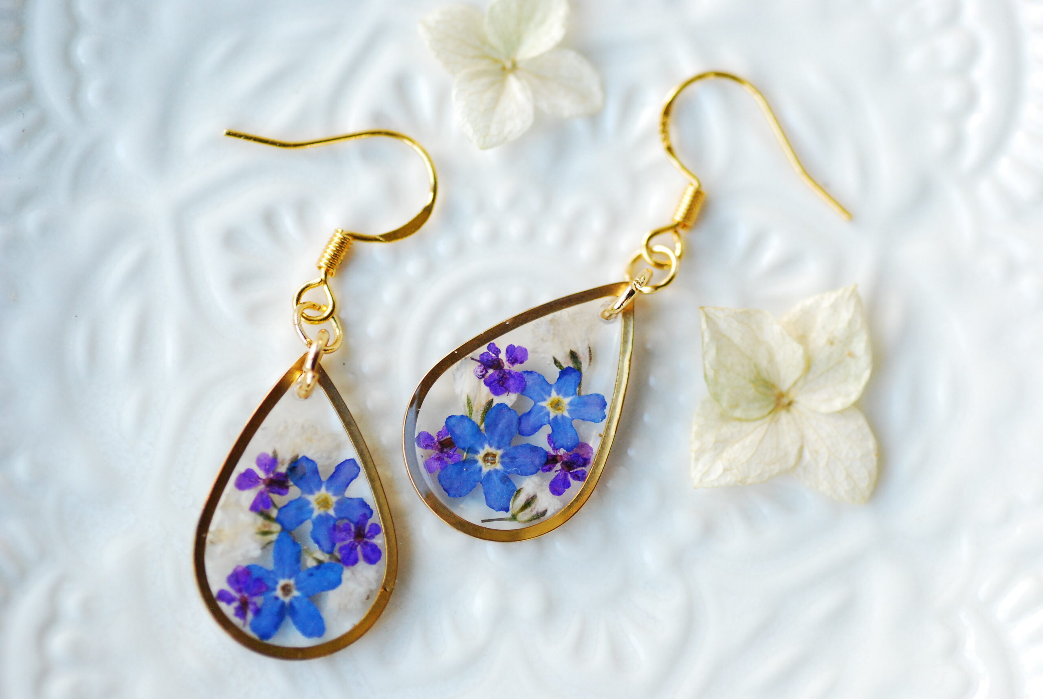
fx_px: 3916
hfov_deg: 15.2
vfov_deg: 10.2
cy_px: 350
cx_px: 522
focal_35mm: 135
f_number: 6.3
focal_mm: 90
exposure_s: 1/200
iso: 1000
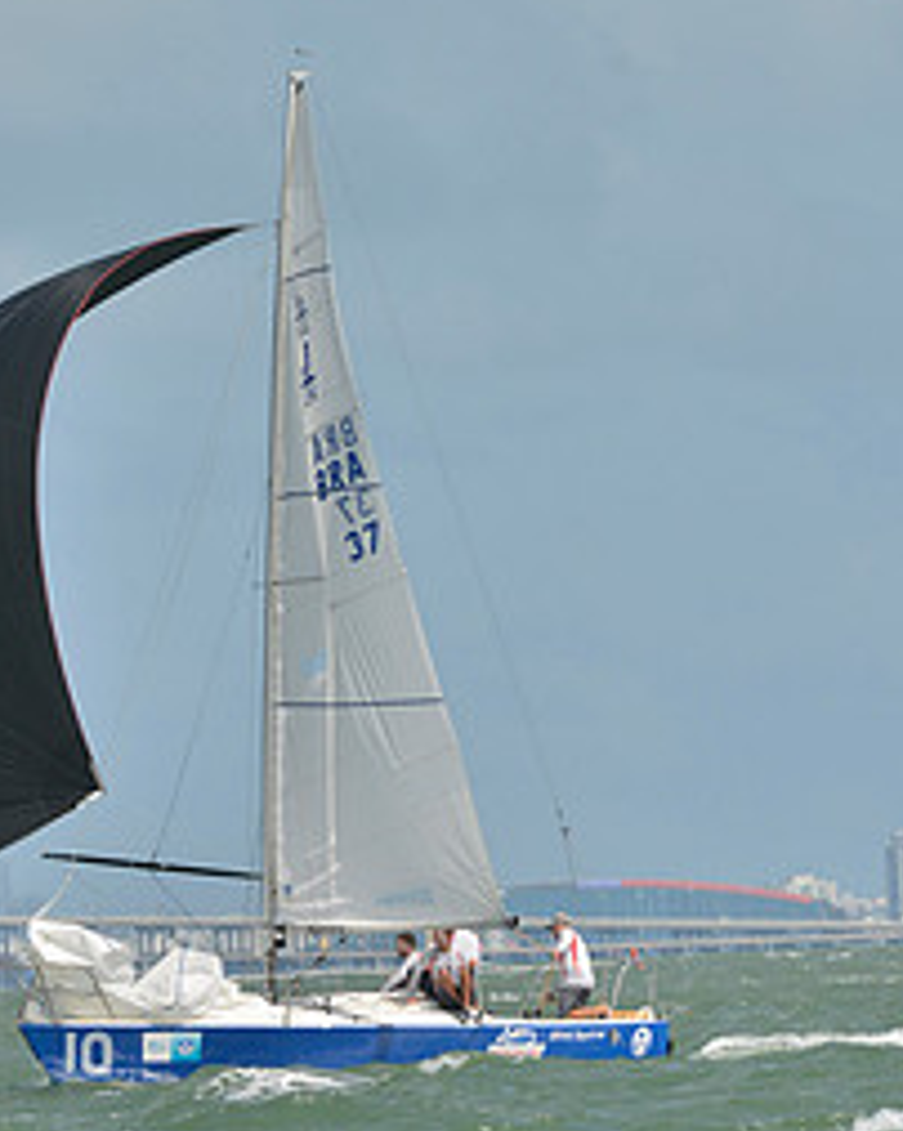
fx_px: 24483
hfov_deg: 2.1
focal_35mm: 732
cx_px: 270
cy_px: 478
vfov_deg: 2.6
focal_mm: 340
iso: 280
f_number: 8
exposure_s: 1/1250
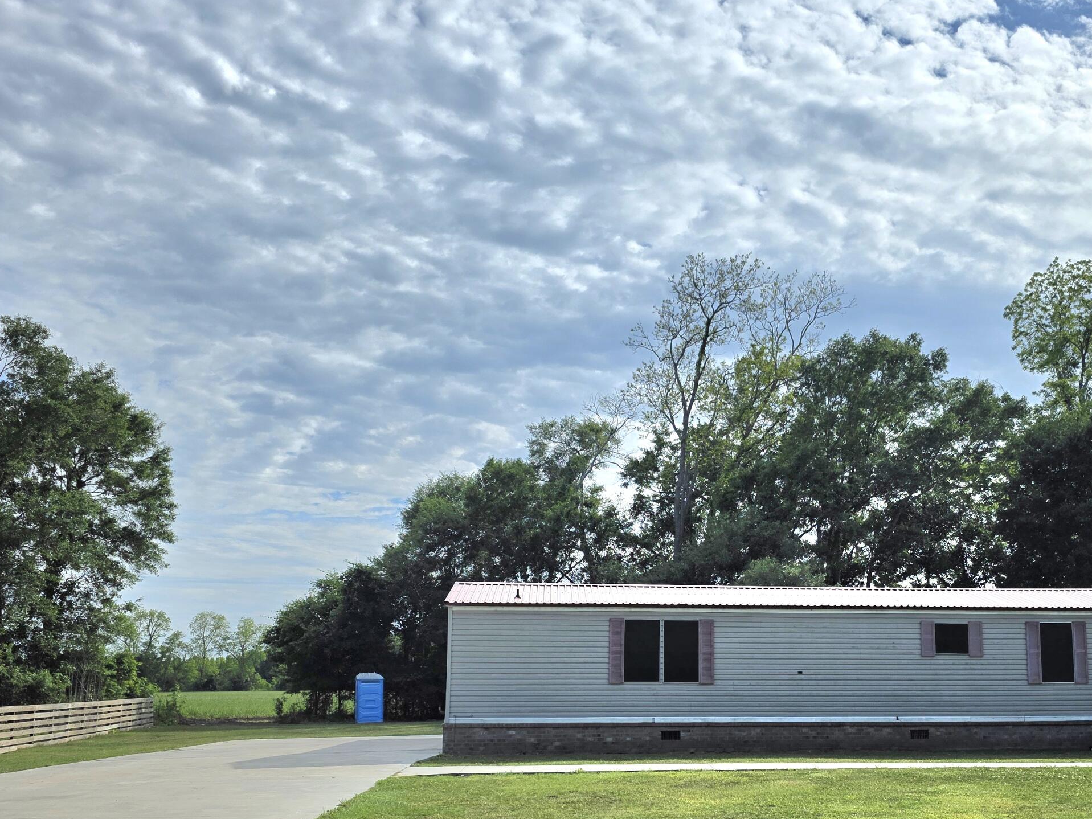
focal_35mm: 36
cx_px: 713
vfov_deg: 39.2
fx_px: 1136
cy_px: 548
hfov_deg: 50.6
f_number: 1.7
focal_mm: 6.3
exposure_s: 1/10000
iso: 50
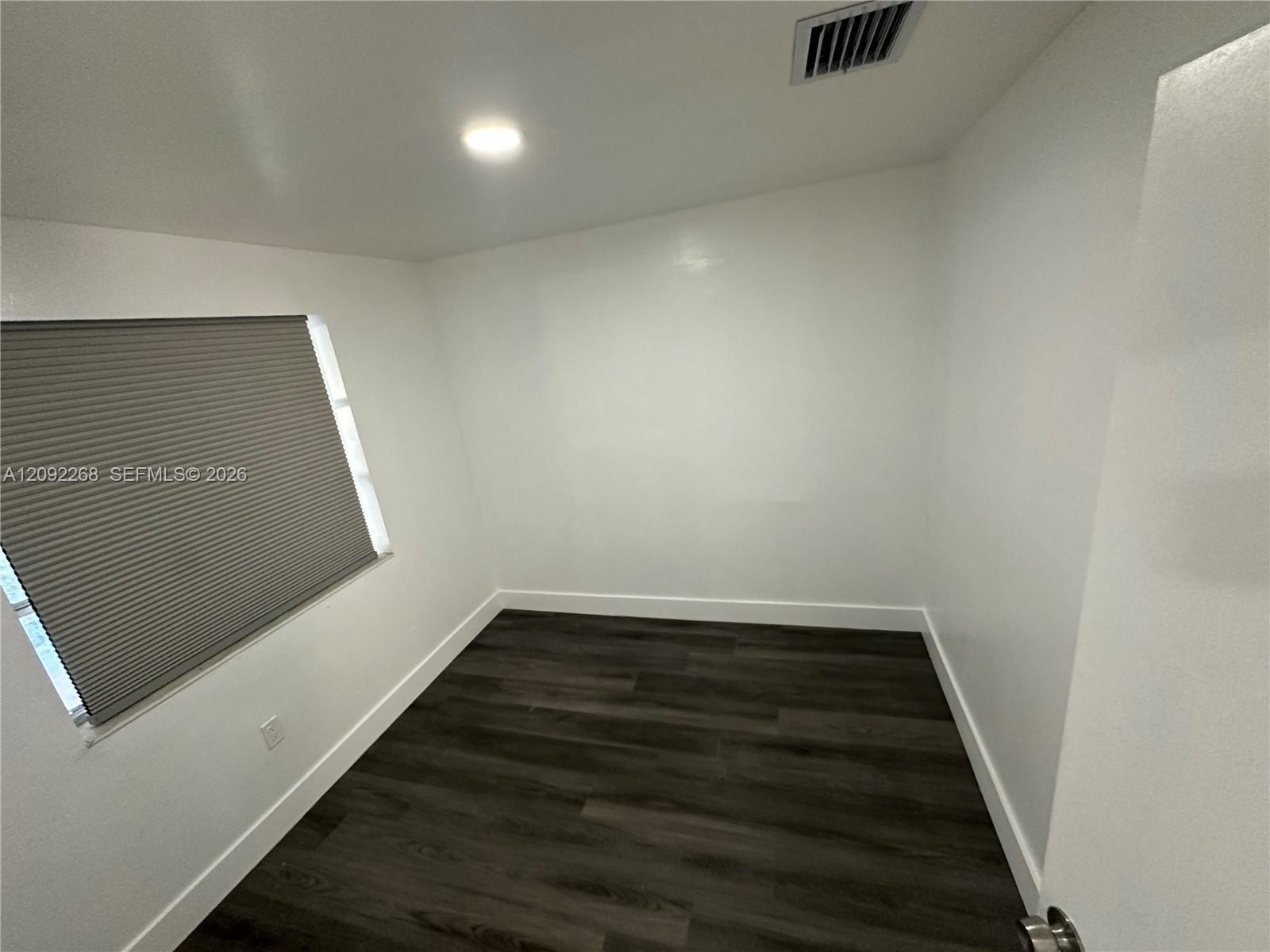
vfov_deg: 85.7
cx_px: 635
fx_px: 514
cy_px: 476
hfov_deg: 102.1
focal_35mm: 14
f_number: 2.2
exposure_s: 1/120
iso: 250
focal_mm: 2.22
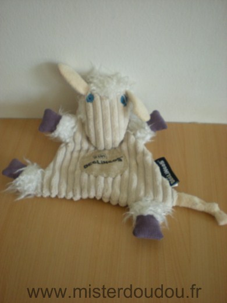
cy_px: 152
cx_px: 114
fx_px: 332
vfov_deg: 49.0
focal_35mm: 38
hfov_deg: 37.7
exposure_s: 1/37
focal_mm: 6.3
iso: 200
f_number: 3.1
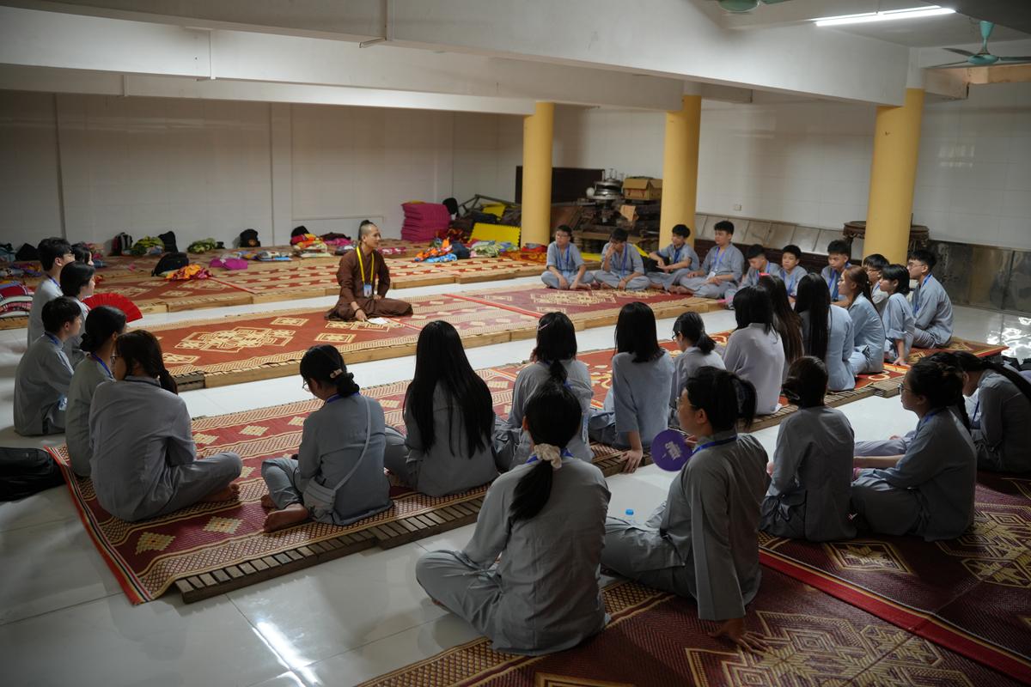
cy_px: 344
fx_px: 839
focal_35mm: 29
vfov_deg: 44.5
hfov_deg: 63.1
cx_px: 516
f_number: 2.8
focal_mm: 29.3
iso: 1250
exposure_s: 1/125
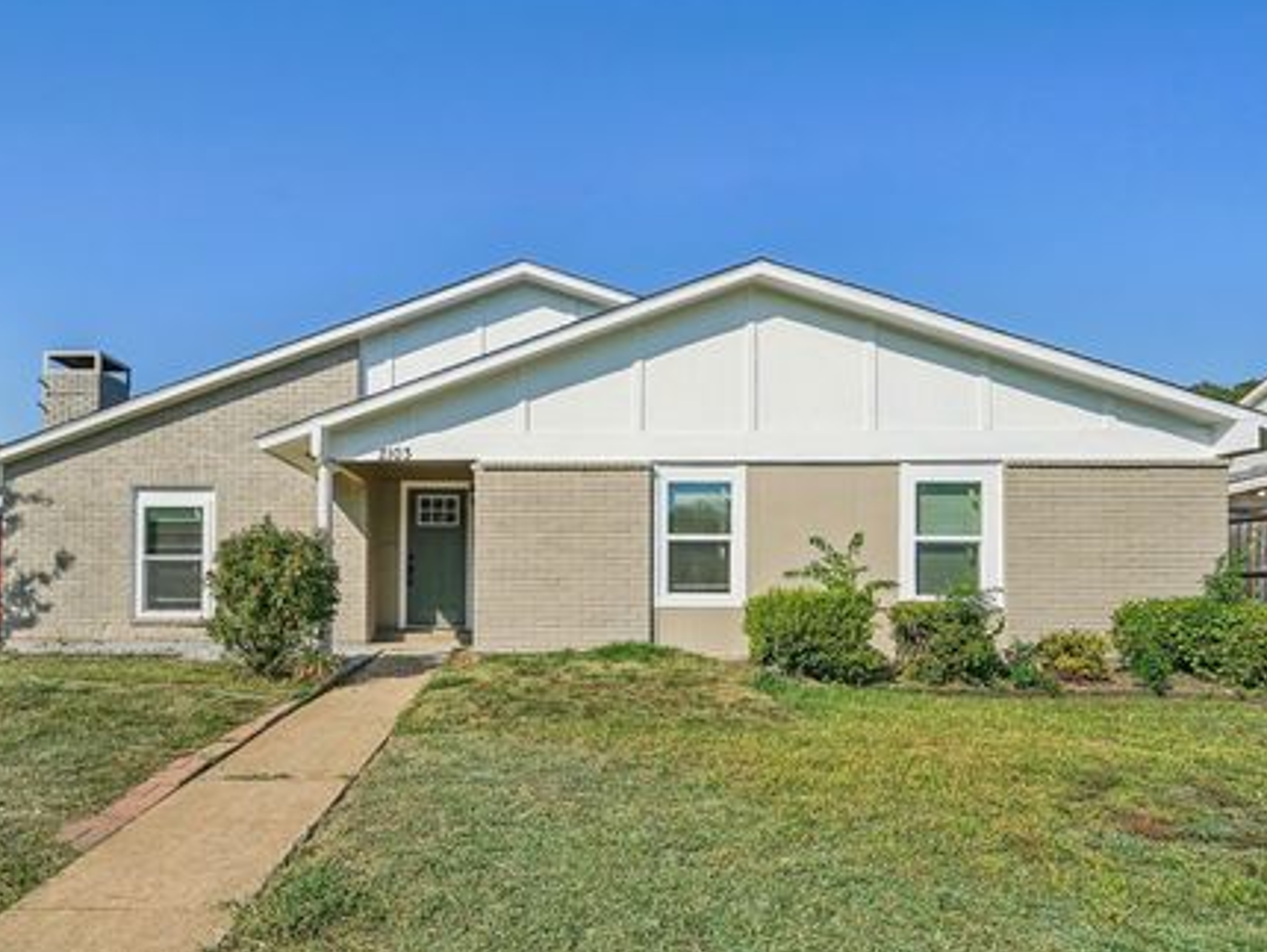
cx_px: 613
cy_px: 473
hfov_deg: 84.6
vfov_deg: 68.7
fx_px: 696
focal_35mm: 19
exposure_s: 1/2500
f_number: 8
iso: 320
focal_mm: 17
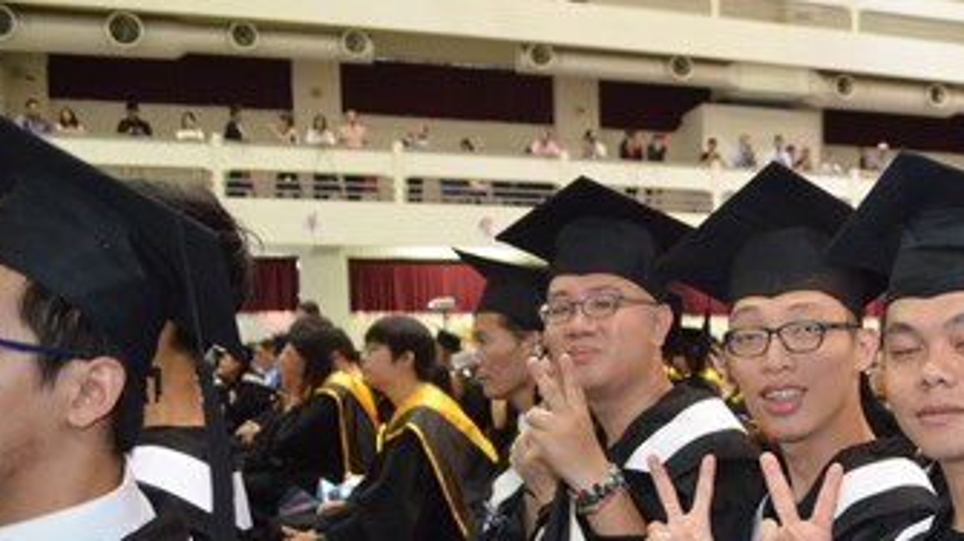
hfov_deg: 35.8
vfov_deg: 21.4
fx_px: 1380
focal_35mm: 54
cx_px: 901
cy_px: 535
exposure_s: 1/60
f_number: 3.5
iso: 2500
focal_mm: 18
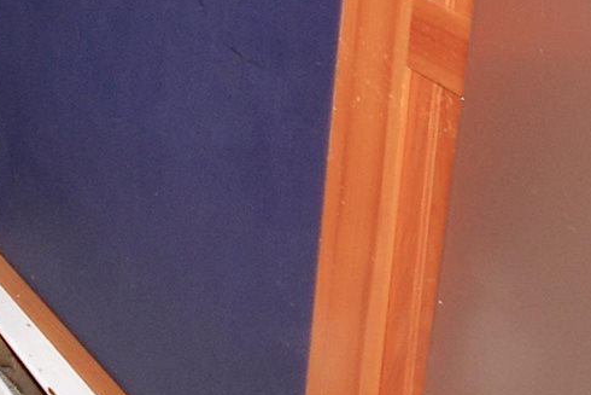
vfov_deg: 12.4
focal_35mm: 94
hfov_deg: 14.9
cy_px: -452
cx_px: -771
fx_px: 1544
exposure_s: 1/60
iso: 400
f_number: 5.6
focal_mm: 10
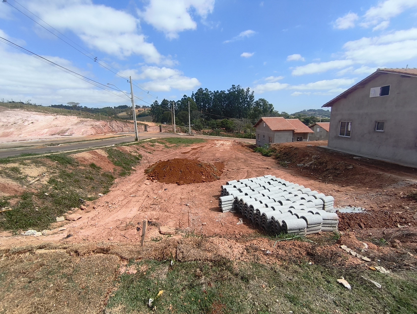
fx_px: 181
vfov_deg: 81.8
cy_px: 157
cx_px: 208
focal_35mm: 15
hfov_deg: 98.1
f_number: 2.2
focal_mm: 1.65
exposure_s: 1/2064
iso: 50
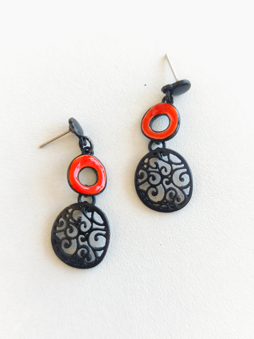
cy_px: 170
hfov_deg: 44.2
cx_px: 127
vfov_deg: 56.8
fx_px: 313
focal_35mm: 32
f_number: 1.65
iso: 50
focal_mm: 6.14
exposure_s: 1/10
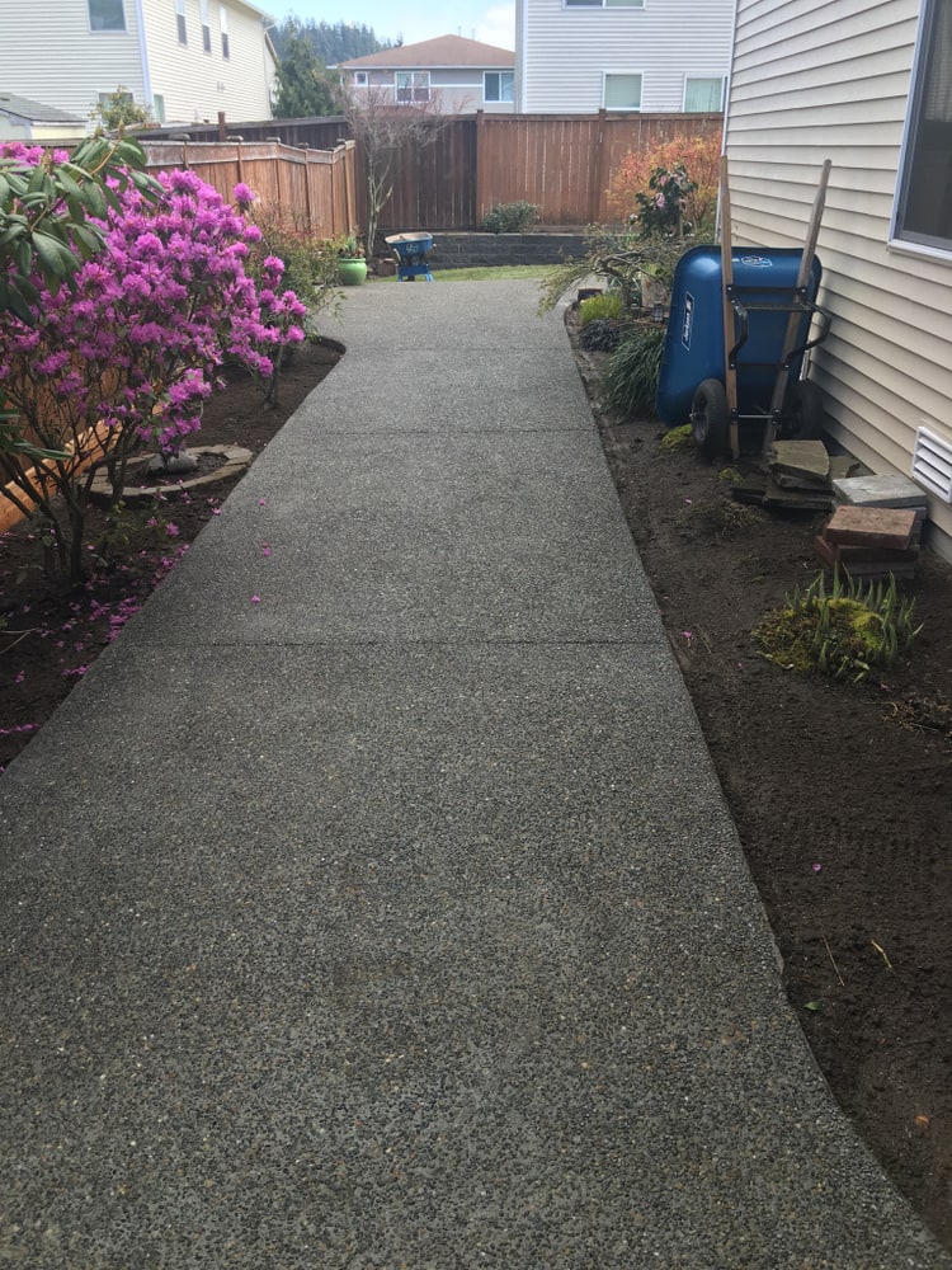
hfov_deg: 48.2
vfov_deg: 61.7
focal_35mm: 29
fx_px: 1063
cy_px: 635
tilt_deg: -22.4
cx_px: 476
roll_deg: +1.3
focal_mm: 4.15
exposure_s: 1/199
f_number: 2.2
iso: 25
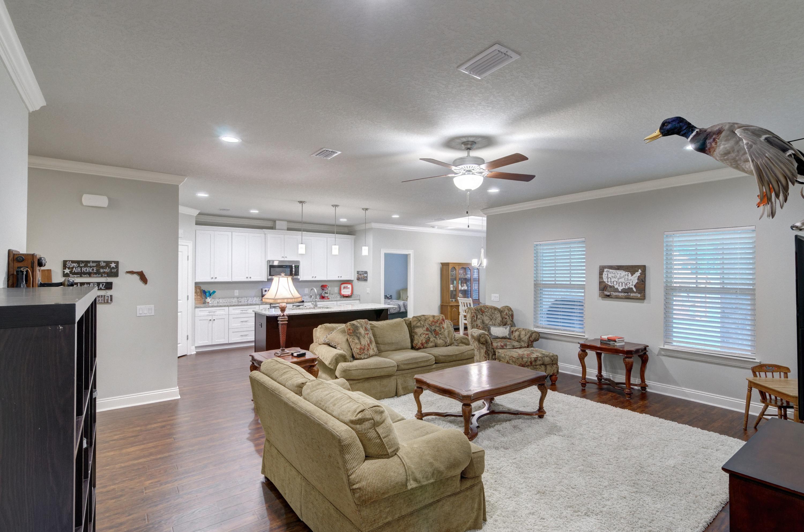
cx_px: 402
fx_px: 368
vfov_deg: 71.8
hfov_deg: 95.1
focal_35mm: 16
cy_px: 266
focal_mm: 11
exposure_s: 1/15
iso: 400
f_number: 9
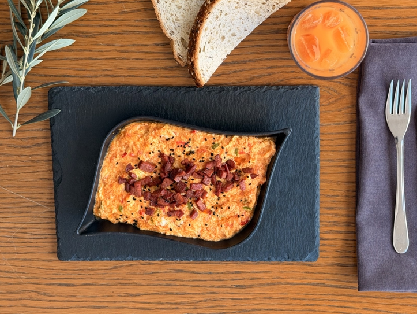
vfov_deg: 24.8
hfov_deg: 32.7
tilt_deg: -80.1
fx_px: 711
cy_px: 143
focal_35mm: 59
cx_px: 226
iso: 64
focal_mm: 6.76
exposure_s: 1/304
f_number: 1.78
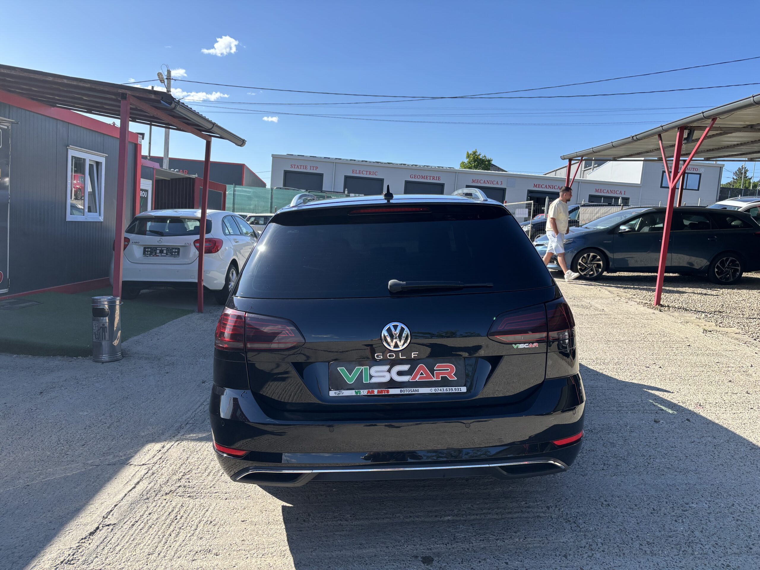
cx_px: 380
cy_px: 285
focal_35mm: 26
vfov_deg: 53.1
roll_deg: -3.7
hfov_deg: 67.3
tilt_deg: -5.4
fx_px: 571
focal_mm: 5.96
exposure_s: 1/1845
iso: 50
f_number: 1.6
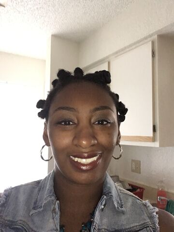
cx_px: 87
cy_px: 116
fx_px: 208
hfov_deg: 45.4
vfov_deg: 58.4
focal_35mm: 31
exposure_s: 1/20
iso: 400
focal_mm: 2.15
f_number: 2.4
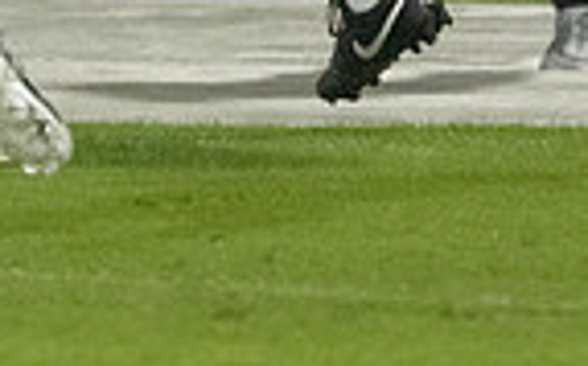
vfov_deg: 0.5
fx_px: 39391
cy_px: -503
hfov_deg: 0.9
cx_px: 198
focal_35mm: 2461
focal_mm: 400
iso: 10000
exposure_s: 1/1250
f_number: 5.6
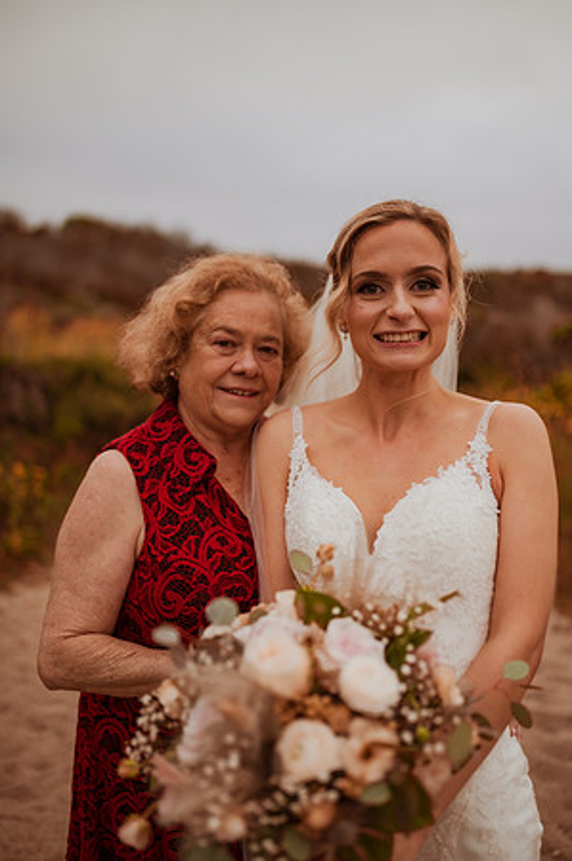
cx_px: 286
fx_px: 836
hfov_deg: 37.8
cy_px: 430
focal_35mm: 35
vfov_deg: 54.5
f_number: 1.4
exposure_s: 1/4000
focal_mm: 35
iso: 500
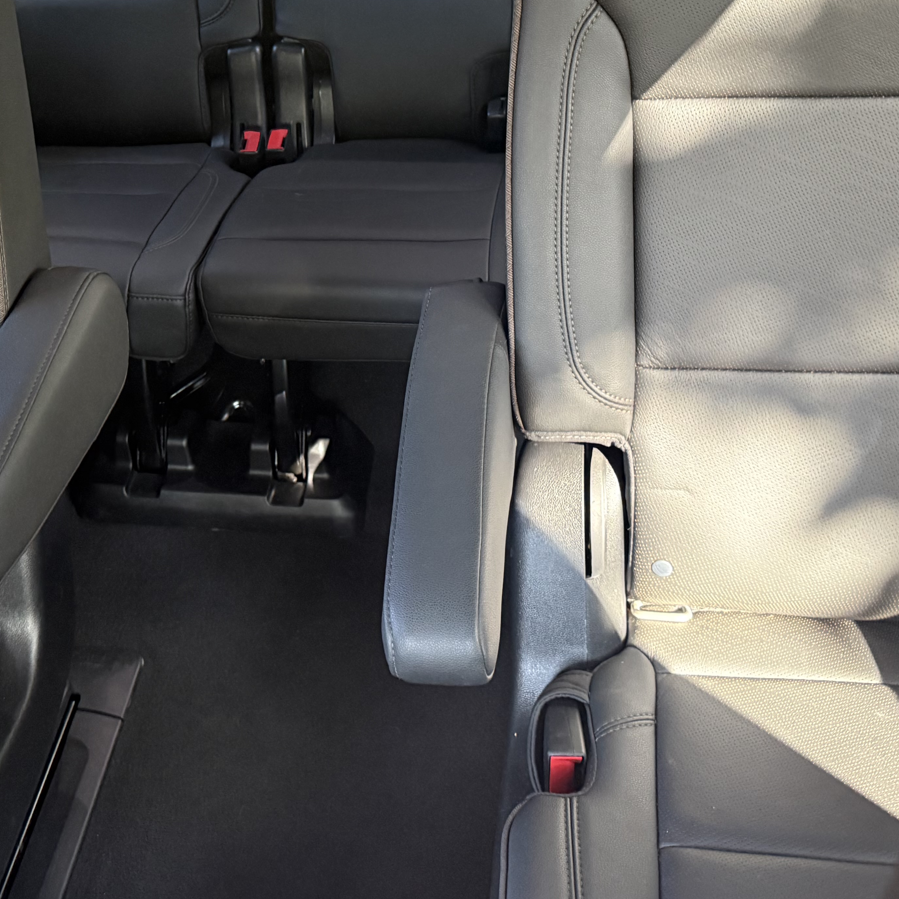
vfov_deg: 37.4
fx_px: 1293
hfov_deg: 38.0
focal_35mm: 44
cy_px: 225
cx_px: 322
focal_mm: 6.76
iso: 640
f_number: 1.78
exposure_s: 1/49
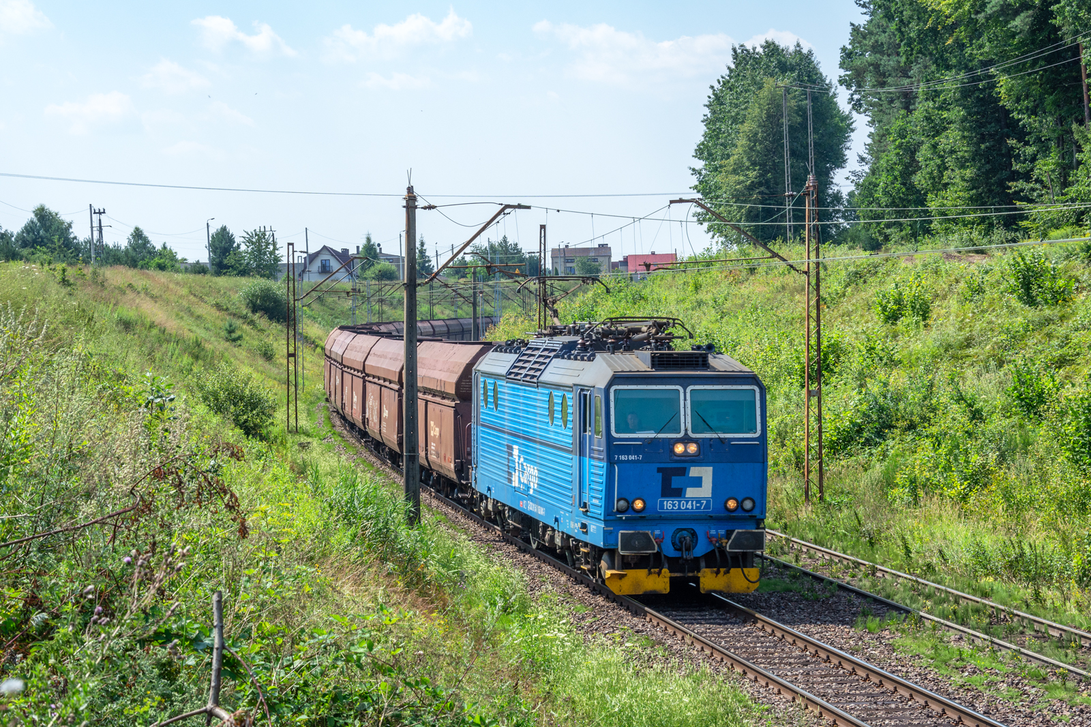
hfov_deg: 28.1
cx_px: 546
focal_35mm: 72
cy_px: 364
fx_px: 2181
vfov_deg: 18.9
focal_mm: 48
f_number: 9
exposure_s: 1/400
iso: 160
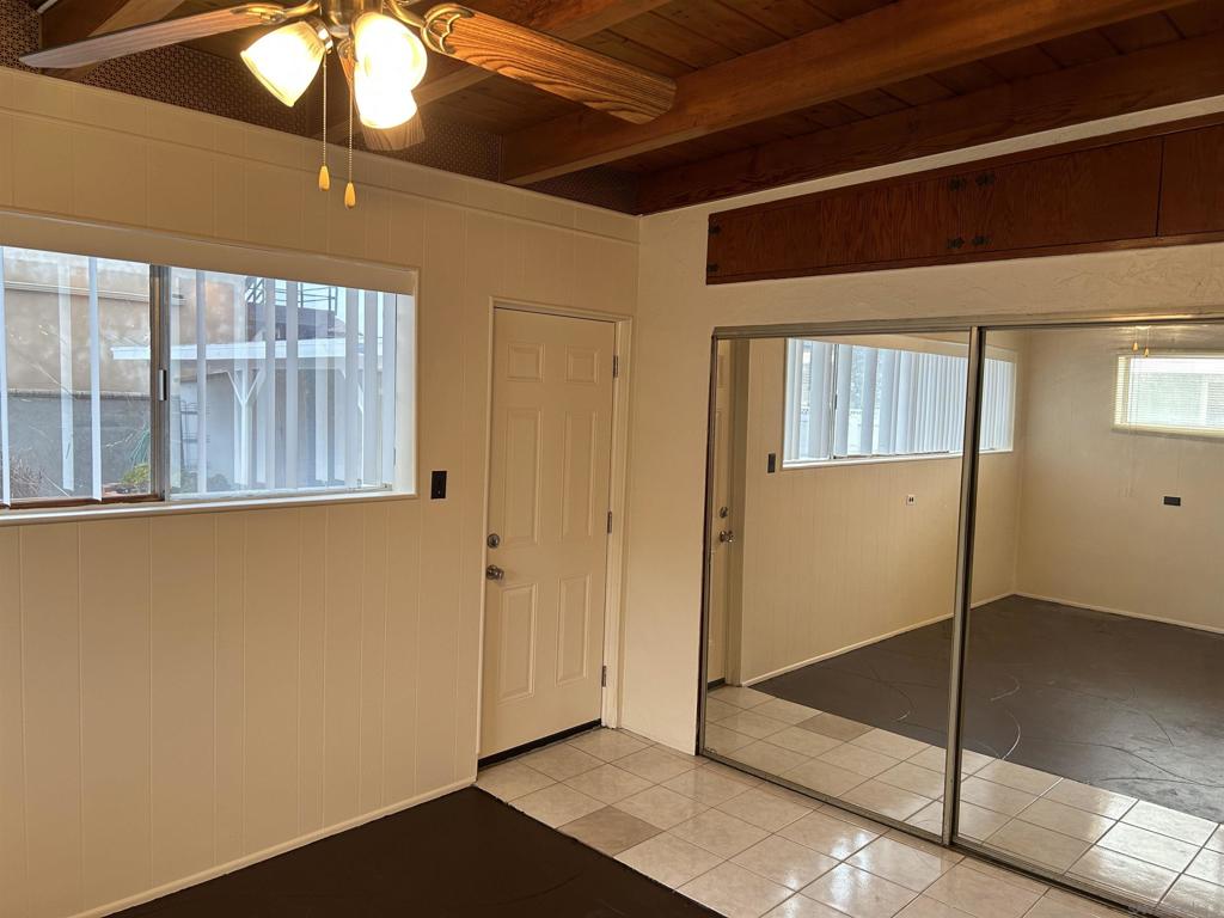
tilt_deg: -4.2
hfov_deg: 67.3
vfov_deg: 53.1
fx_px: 919
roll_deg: -1.7
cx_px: 612
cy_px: 459
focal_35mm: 26
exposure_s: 1/120
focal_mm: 5.7
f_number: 1.5
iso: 100
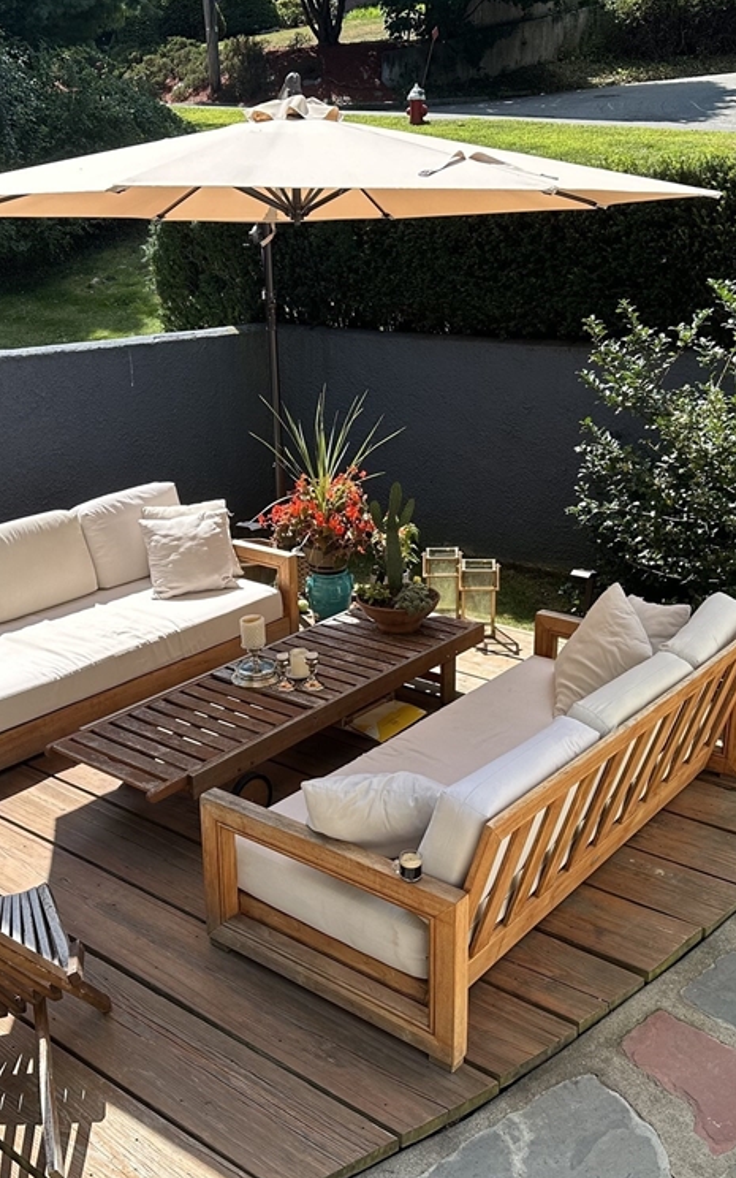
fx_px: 1123
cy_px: 592
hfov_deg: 36.2
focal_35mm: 35
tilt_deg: -20.3
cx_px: 323
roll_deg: +0.6
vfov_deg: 55.3
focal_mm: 6.86
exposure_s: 1/1812
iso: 80
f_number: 1.78
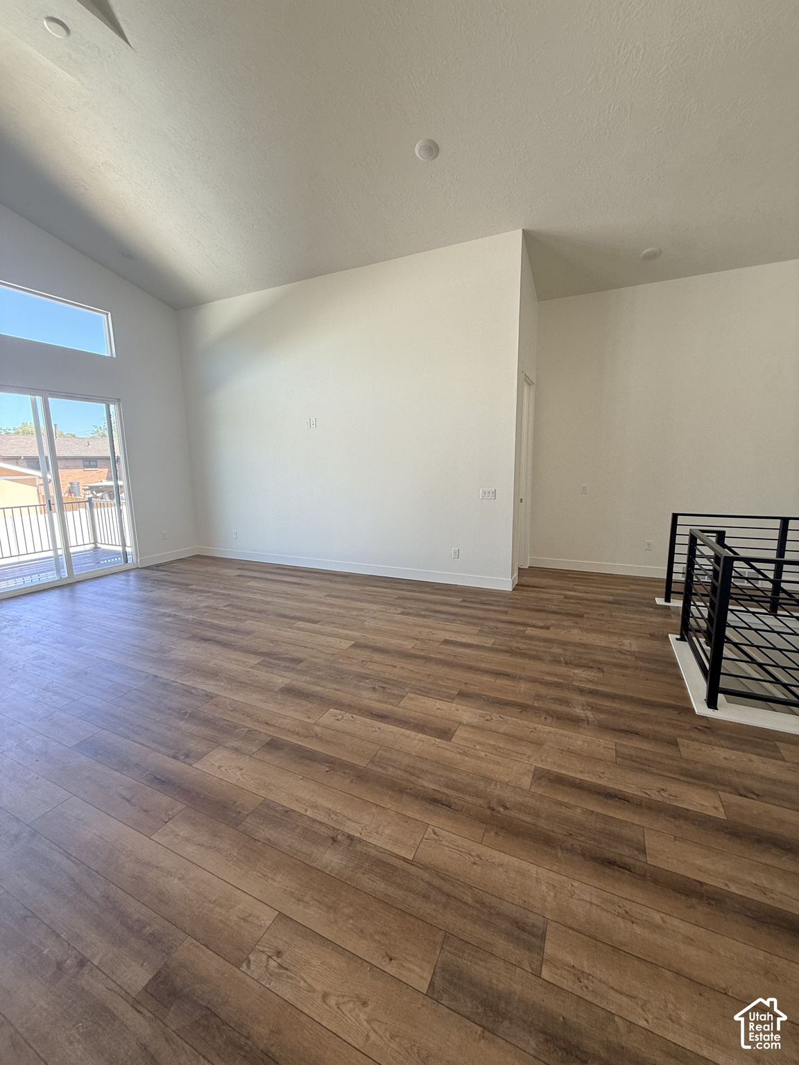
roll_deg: +1.1
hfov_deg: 85.7
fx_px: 431
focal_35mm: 14
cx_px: 400
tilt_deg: -7.0
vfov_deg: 102.1
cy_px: 532
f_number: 2.2
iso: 50
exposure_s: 1/104
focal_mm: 2.22
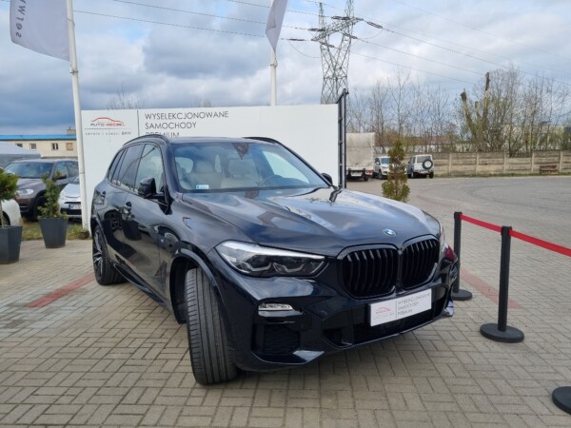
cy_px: 214
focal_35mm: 26
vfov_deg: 53.1
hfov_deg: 67.3
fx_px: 429
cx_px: 286
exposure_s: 1/1548
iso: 50
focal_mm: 5.4
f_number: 1.8
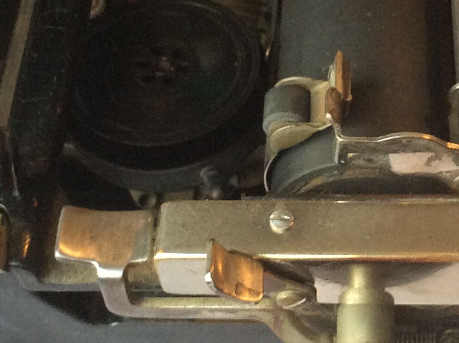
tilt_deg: -56.2
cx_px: 289
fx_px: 1113
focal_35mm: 84
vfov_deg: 17.5
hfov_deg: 23.2
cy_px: 129
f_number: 2.4
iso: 125
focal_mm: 3.3
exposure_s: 1/25
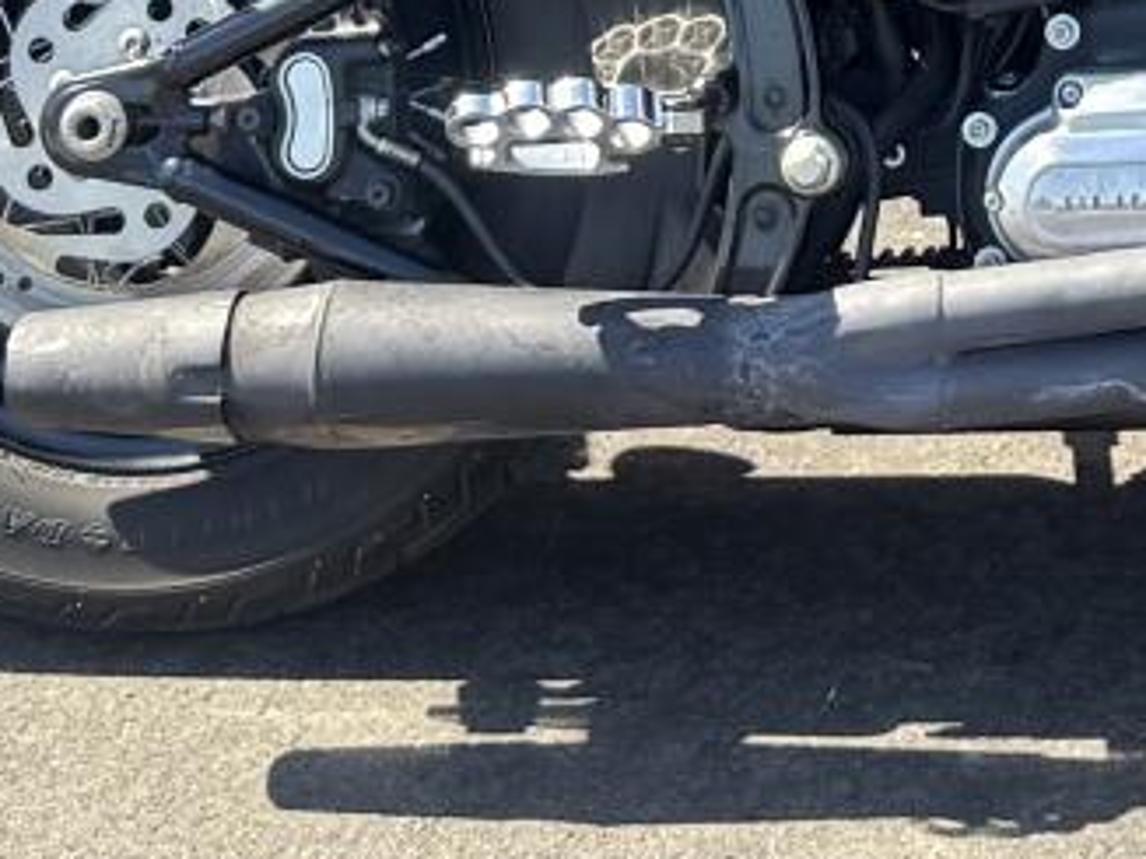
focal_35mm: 147
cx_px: 1293
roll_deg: -0.4
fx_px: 4865
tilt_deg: -7.7
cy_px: -891
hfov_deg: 13.2
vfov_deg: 9.4
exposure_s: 1/788
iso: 100
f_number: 1.78
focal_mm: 6.76
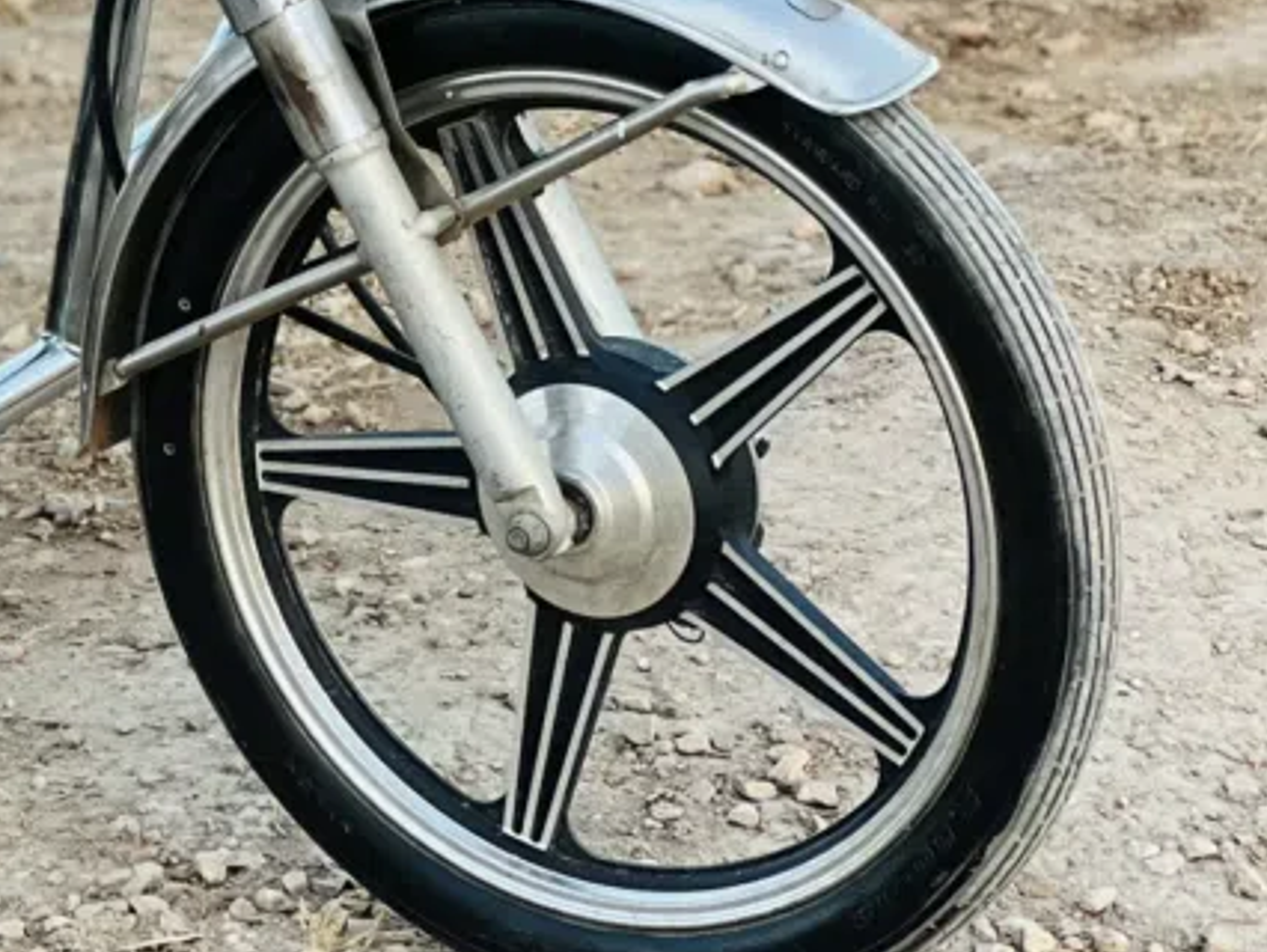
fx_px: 6775
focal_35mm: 185
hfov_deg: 10.5
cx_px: -205
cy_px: -57
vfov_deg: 8.0
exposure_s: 1/107
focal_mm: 9
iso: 250
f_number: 2.8
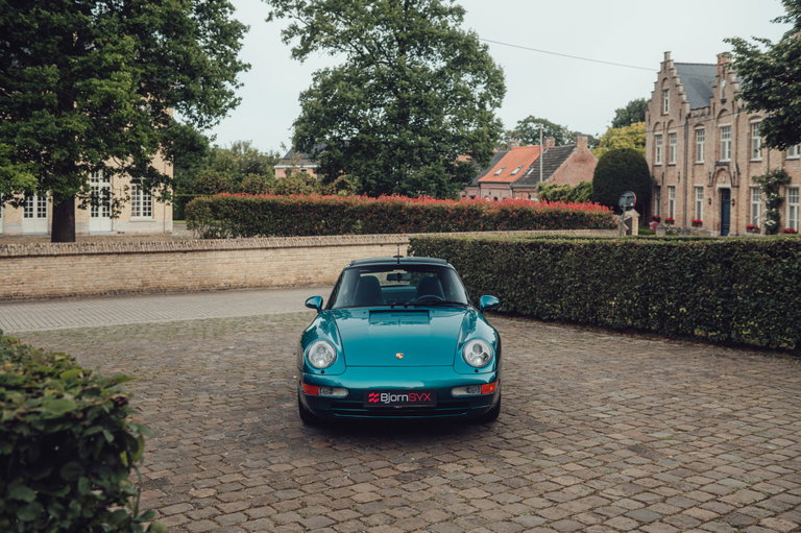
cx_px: 400
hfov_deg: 54.5
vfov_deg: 37.8
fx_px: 778
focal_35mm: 35
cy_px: 266
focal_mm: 35
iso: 200
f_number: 4.5
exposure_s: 1/200
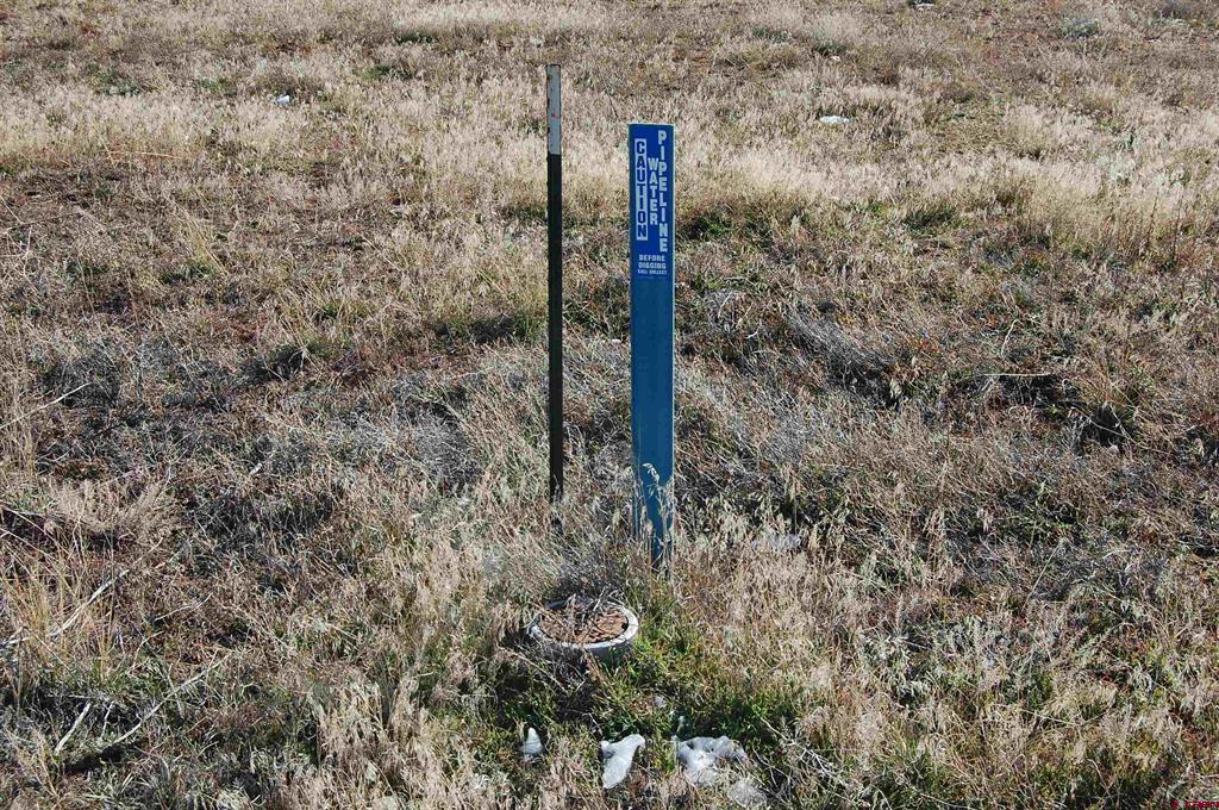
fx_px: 1623
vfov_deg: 28.0
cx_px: 610
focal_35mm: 48
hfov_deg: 41.2
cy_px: 405
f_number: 10
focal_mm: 32
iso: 280
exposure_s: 1/250
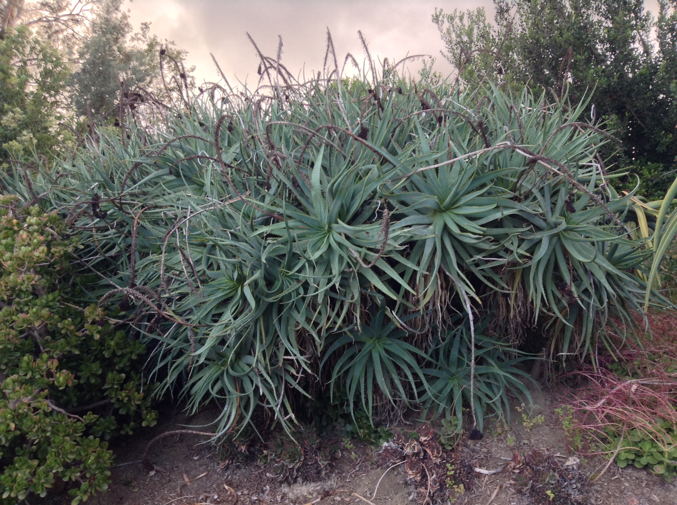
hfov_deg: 55.4
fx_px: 644
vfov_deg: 42.8
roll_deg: -1.1
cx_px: 338
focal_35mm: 33
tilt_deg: +4.2
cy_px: 252
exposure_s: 1/40
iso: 32
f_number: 2.4
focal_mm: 3.3
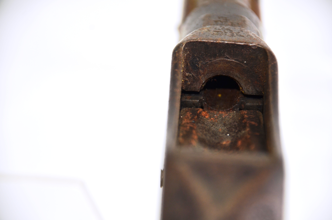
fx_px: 1864
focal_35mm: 202
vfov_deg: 6.8
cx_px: 166
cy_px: 110
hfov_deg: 10.2
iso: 200
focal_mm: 135
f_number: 5.6
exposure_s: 1/200
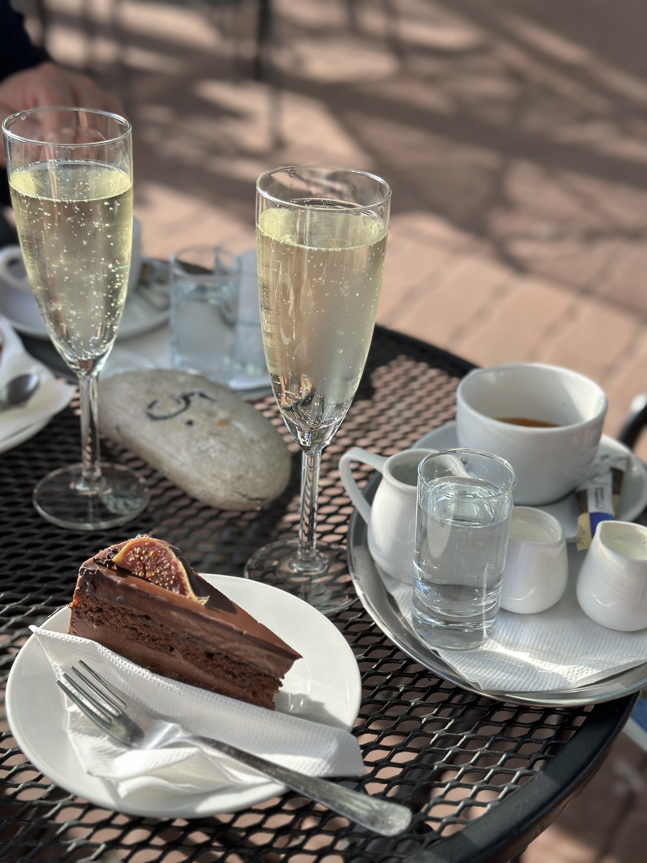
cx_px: 324
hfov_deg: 30.3
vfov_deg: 39.7
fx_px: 1196
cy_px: 432
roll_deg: -3.5
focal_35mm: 48
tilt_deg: -31.3
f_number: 1.78
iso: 80
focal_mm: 6.86
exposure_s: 1/1880
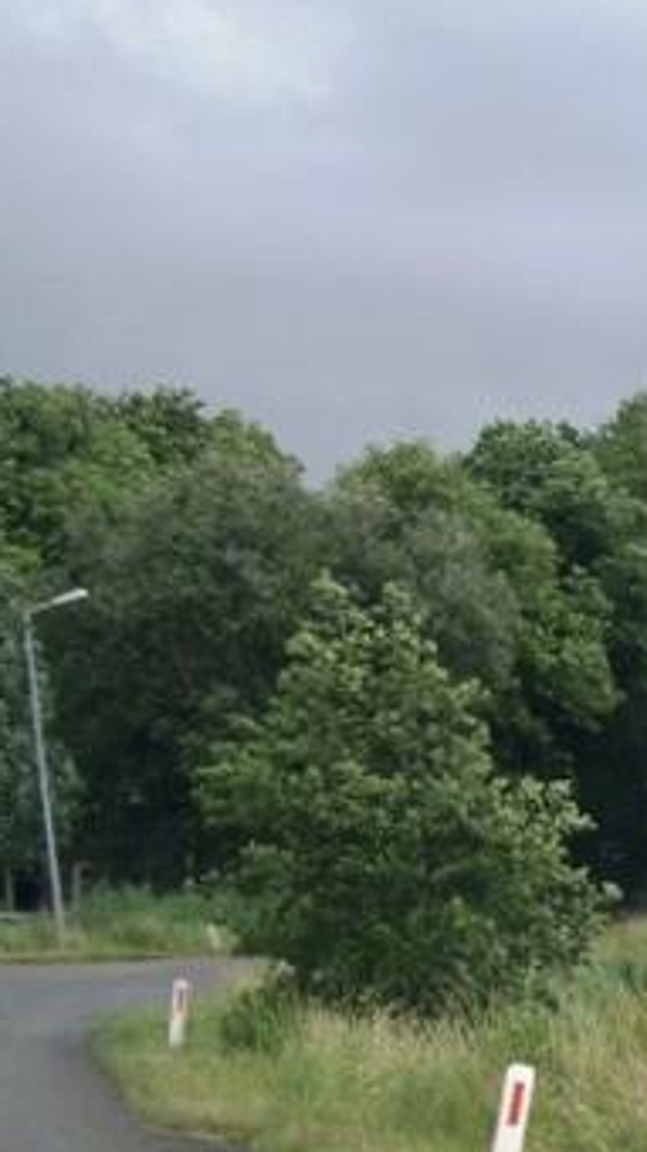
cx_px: 688
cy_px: 695
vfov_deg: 27.1
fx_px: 2381
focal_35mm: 78
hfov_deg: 15.1
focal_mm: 7.9
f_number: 2.8
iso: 64
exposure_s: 1/250
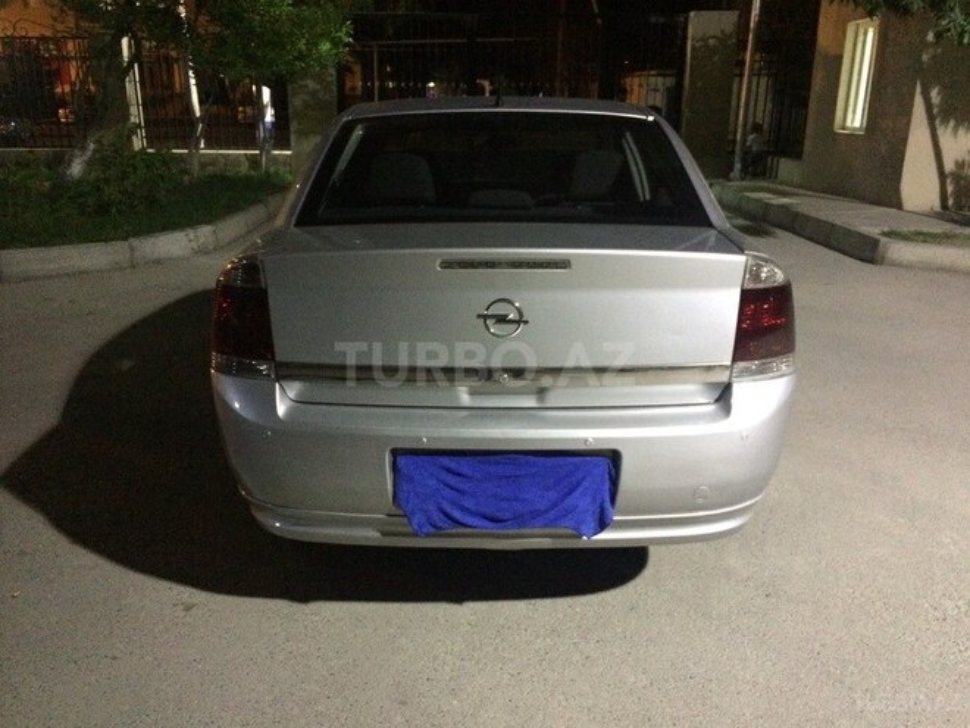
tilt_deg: -16.7
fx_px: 813
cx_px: 485
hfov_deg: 61.7
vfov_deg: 48.2
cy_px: 364
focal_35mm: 29
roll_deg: -0.4
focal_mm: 4.15
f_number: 2.2
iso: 640
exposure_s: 1/17
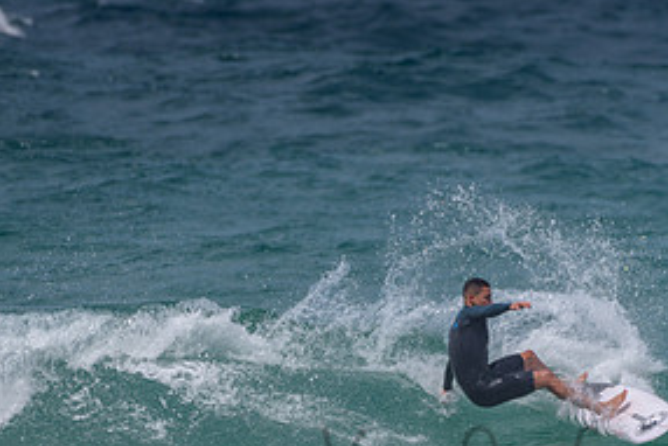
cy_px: 378
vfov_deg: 1.1
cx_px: 440
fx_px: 23131
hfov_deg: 1.7
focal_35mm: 1246
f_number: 5.6
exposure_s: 1/2000
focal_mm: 500
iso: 72
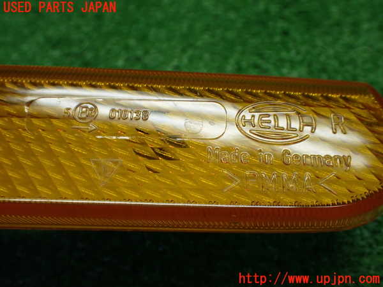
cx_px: 192
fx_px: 454
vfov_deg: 35.1
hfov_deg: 45.8
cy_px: 144
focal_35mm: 41
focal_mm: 7.31
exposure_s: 1/160
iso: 500
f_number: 2.8
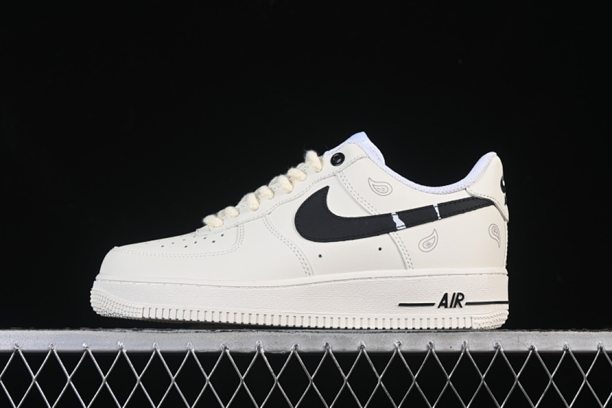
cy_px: 204
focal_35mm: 75
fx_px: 1275
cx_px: 306
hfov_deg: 27.0
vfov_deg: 18.2
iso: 160
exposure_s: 1/100
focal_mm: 50
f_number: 8
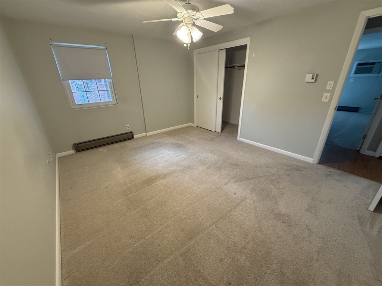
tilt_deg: -22.2
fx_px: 154
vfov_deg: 85.7
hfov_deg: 102.1
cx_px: 191
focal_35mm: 14
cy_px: 143
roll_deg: +2.0
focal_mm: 2.22
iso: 250
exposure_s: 1/60
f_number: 2.2
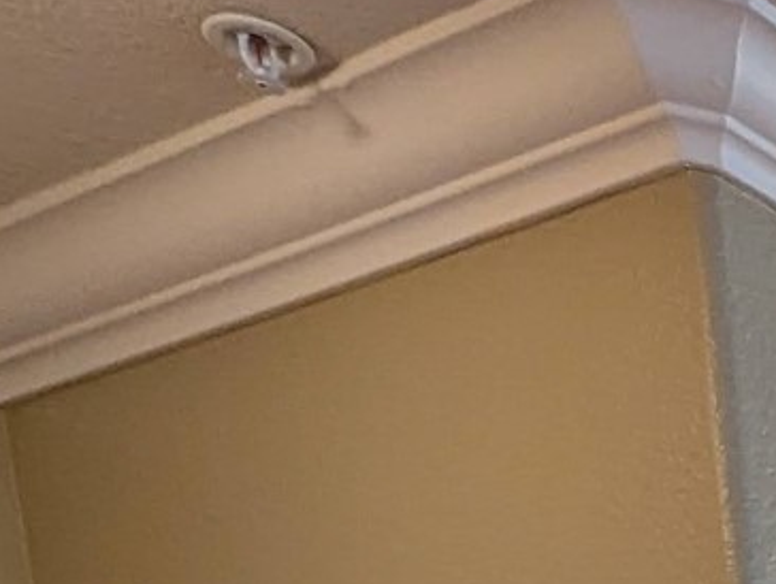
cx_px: 1749
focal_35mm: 73
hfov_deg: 16.2
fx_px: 1639
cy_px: 1571
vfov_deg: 12.7
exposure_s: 1/24
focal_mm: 1.95
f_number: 2.2
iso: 113
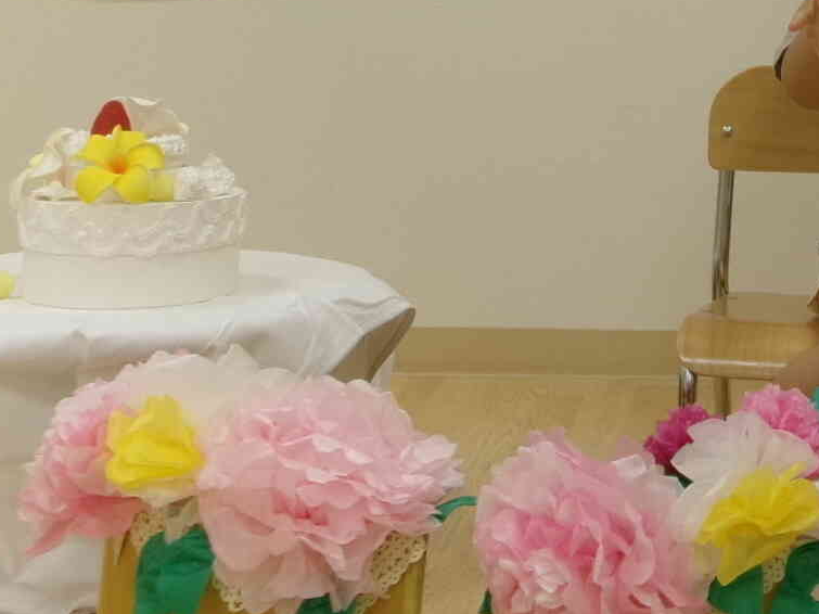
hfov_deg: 24.6
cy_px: -155
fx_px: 1798
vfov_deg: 18.2
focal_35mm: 76
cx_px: 807
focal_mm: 5.1
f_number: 3.9
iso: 100
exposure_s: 1/60
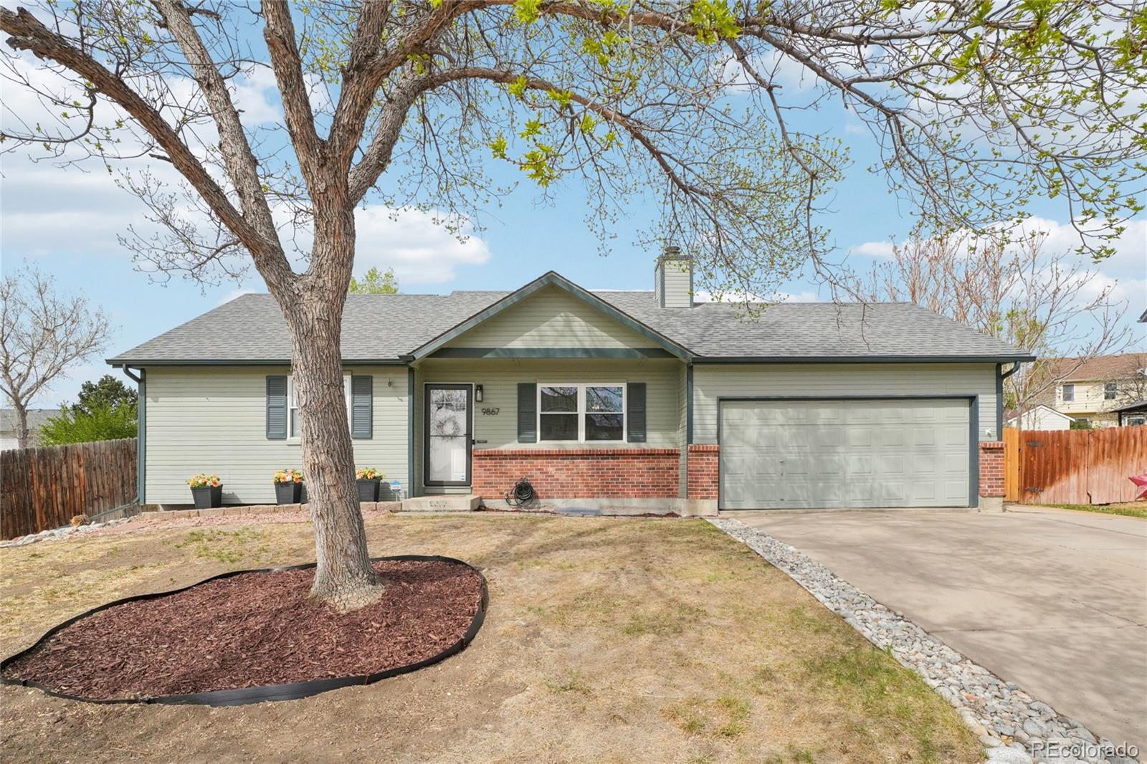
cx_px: 574
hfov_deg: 93.5
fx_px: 540
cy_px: 382
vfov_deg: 70.6
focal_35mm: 17
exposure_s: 1/1250
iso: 800
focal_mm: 11.3
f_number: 8
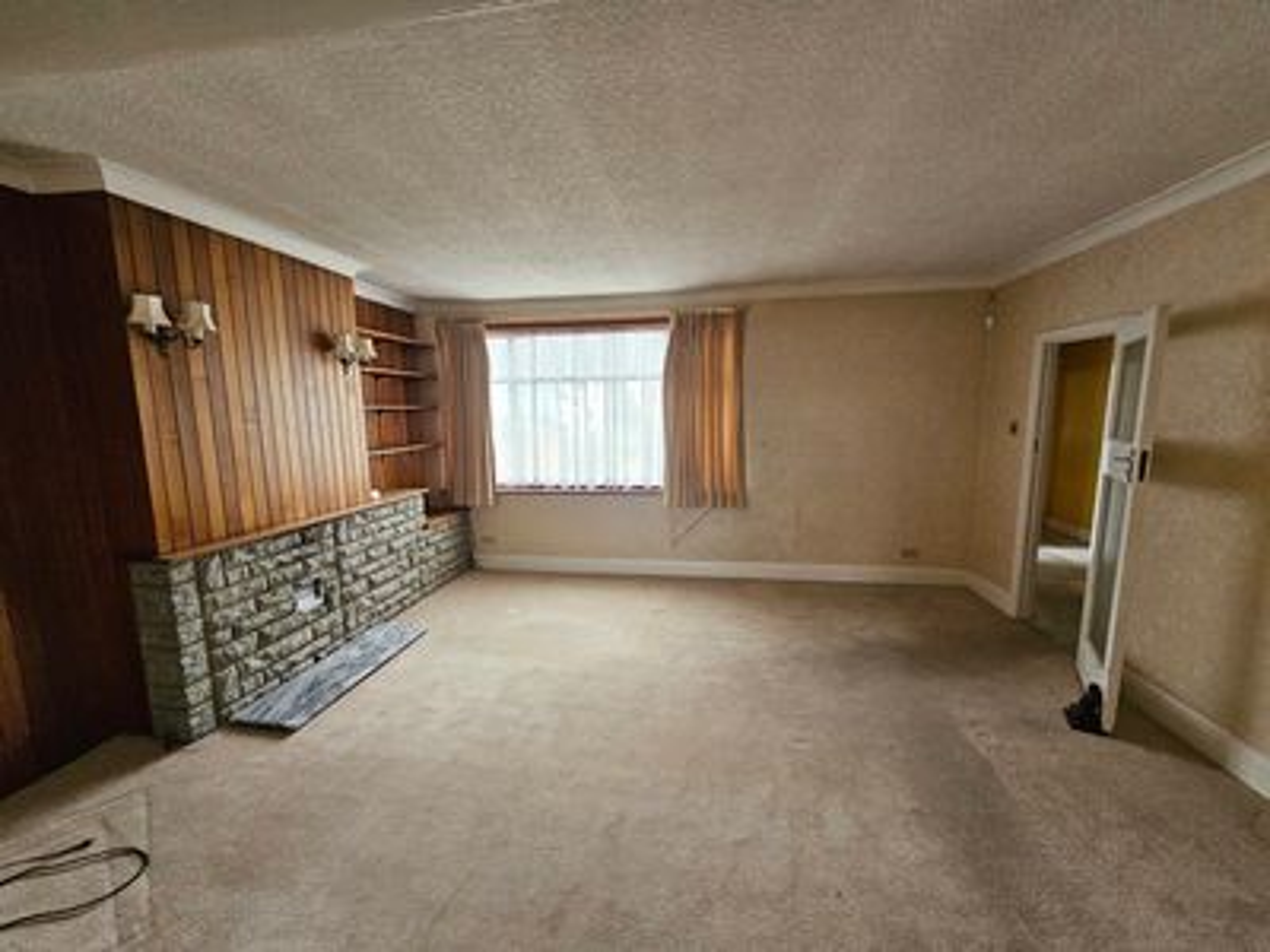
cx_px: 635
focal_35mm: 13
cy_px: 476
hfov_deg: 106.2
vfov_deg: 89.9
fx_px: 477
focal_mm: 2.2
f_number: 2.2
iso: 640
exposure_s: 1/100
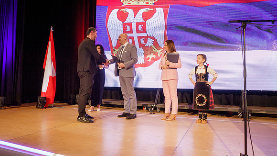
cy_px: 65
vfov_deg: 40.8
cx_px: 122
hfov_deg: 66.9
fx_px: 209
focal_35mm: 28
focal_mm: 24
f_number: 4
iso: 2500
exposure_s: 1/250
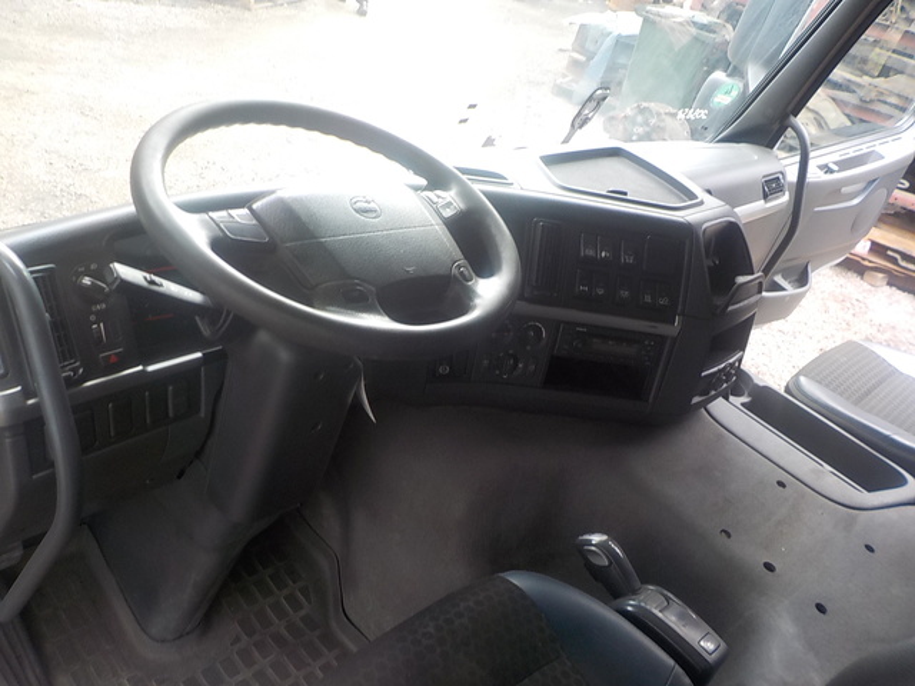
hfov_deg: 60.0
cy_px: 343
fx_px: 793
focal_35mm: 30
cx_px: 458
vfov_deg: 46.8
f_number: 3.3
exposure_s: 1/30
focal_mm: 4.1
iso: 140
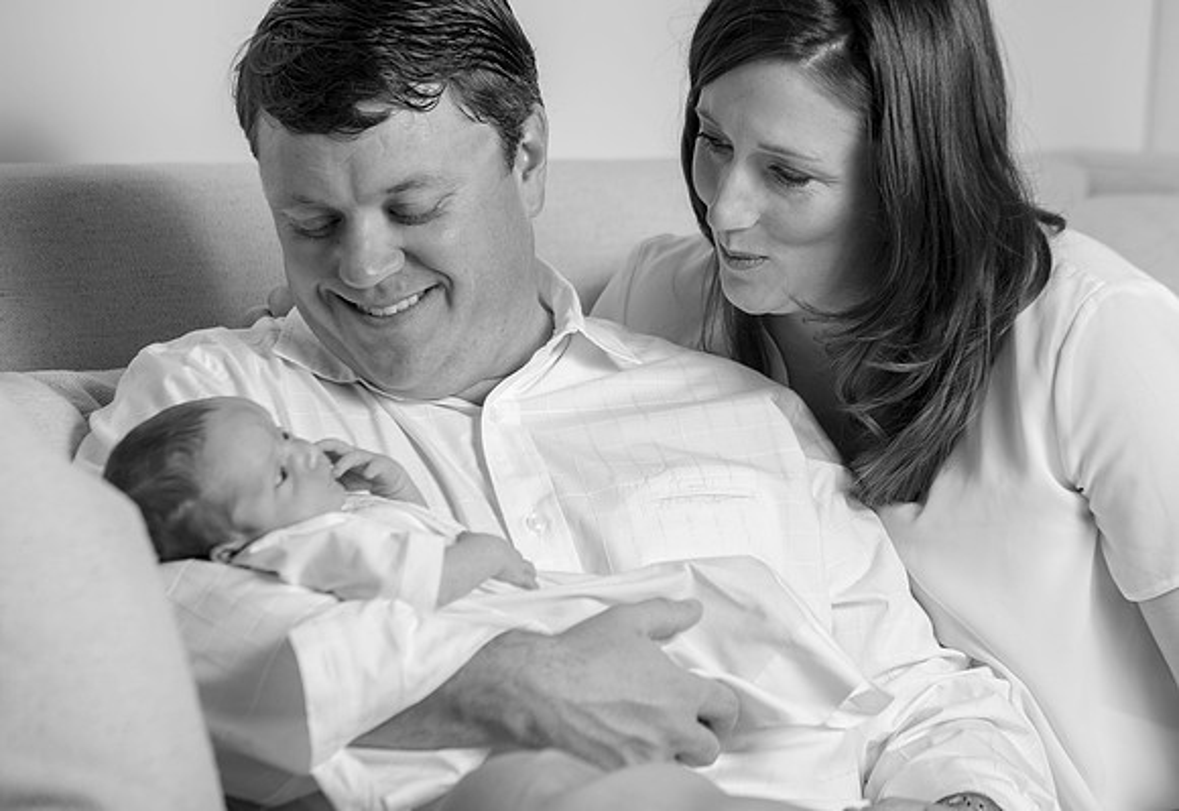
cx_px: 644
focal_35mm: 172
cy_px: 418
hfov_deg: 11.8
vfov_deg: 8.2
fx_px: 5688
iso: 200
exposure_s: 1/160
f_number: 5.6
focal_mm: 150
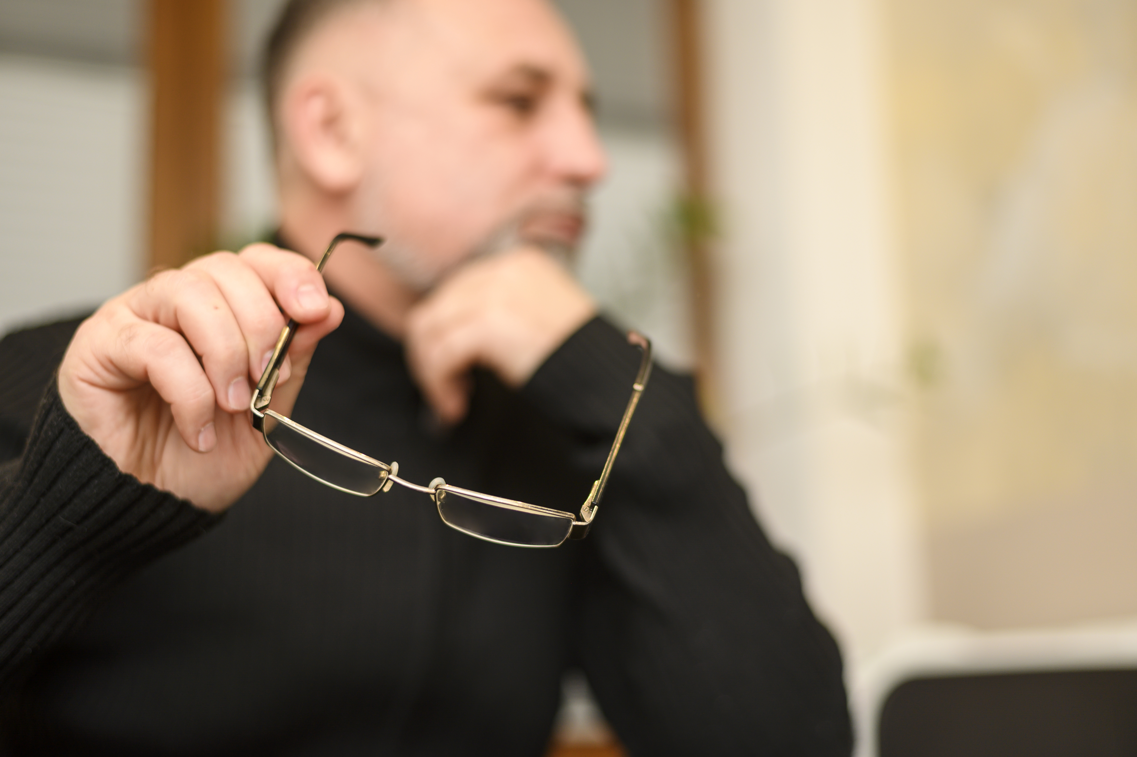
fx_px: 1578
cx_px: 568
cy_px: 378
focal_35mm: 50
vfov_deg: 27.0
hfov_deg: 39.6
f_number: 2
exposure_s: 1/160
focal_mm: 50
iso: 100
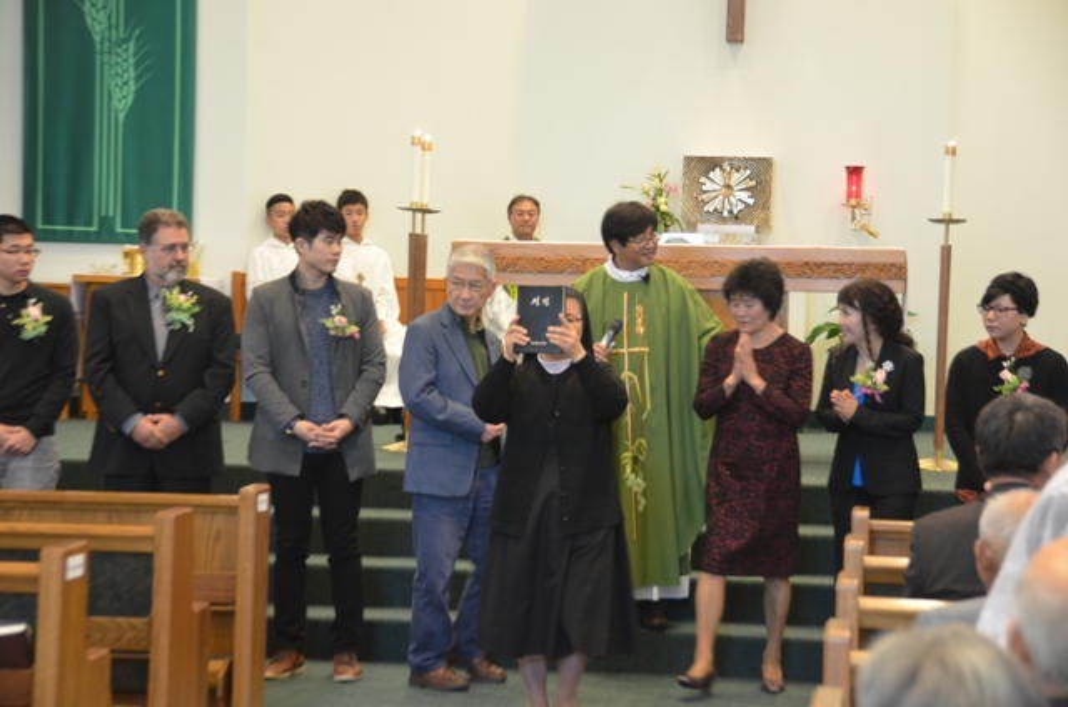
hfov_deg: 22.0
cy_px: 354
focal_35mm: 93
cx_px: 534
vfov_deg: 14.6
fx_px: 2753
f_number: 4.8
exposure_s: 1/25
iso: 1600
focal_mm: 62
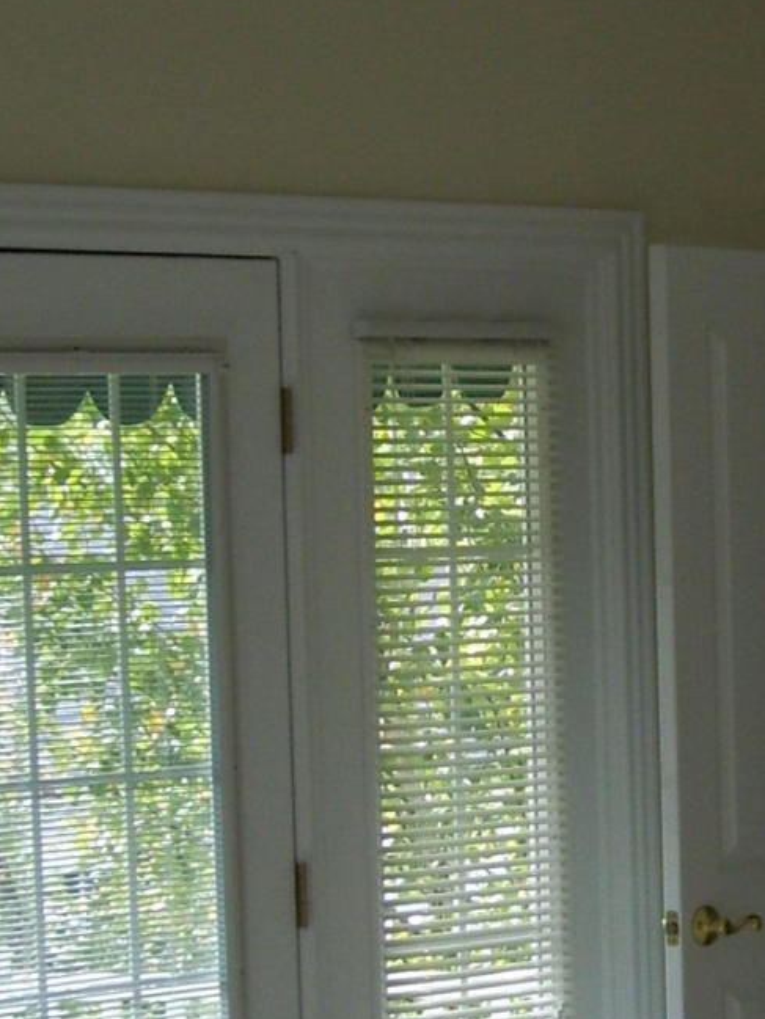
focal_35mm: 111
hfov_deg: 13.3
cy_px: 623
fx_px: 3270
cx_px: 628
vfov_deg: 17.7
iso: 80
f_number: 2.7
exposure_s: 1/160
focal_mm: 6
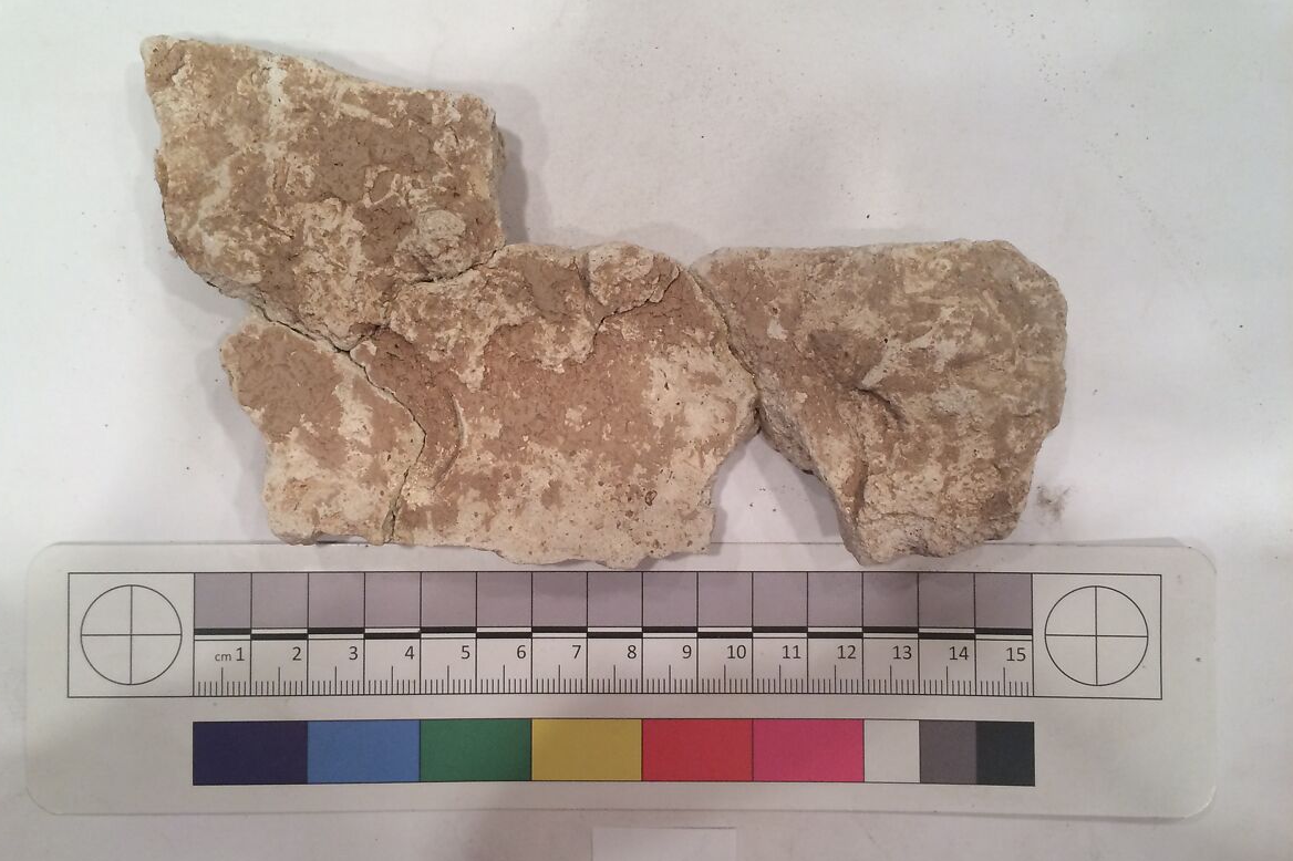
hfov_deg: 60.3
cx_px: 631
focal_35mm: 31
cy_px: 443
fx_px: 1113
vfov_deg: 42.3
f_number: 2.2
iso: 40
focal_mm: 4.15
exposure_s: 1/30
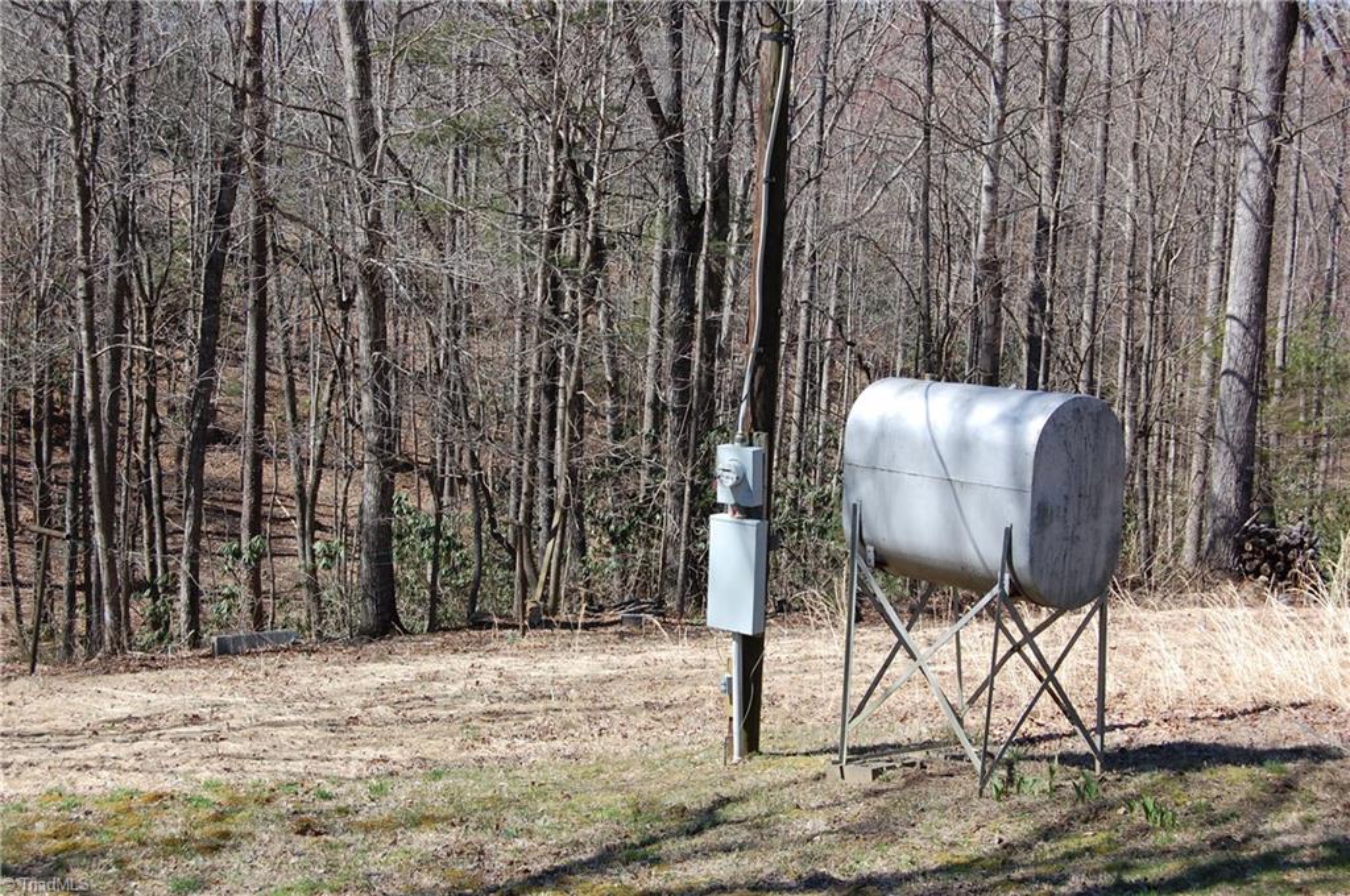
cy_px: 448
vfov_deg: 23.7
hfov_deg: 35.1
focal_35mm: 57
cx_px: 675
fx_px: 2135
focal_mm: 38
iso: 200
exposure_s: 1/250
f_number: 8
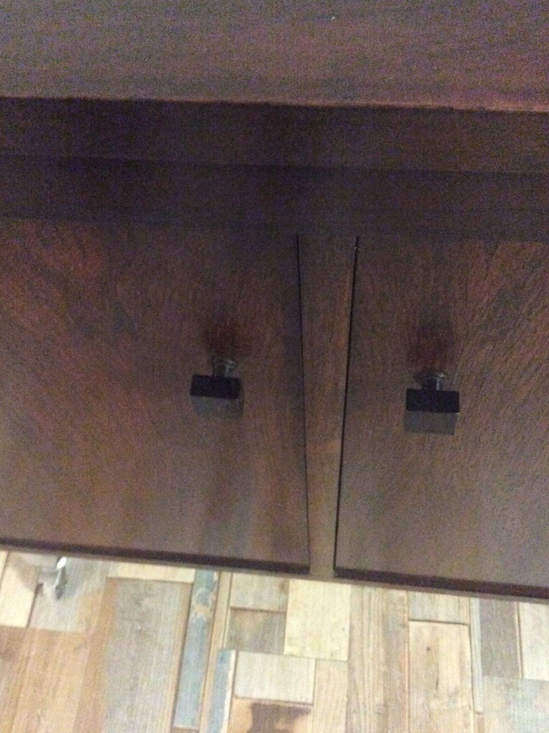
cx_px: 277
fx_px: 698
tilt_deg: -59.4
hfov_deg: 42.9
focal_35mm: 33
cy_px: 357
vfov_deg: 55.4
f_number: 2.4
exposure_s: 1/17
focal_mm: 3.3
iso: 800
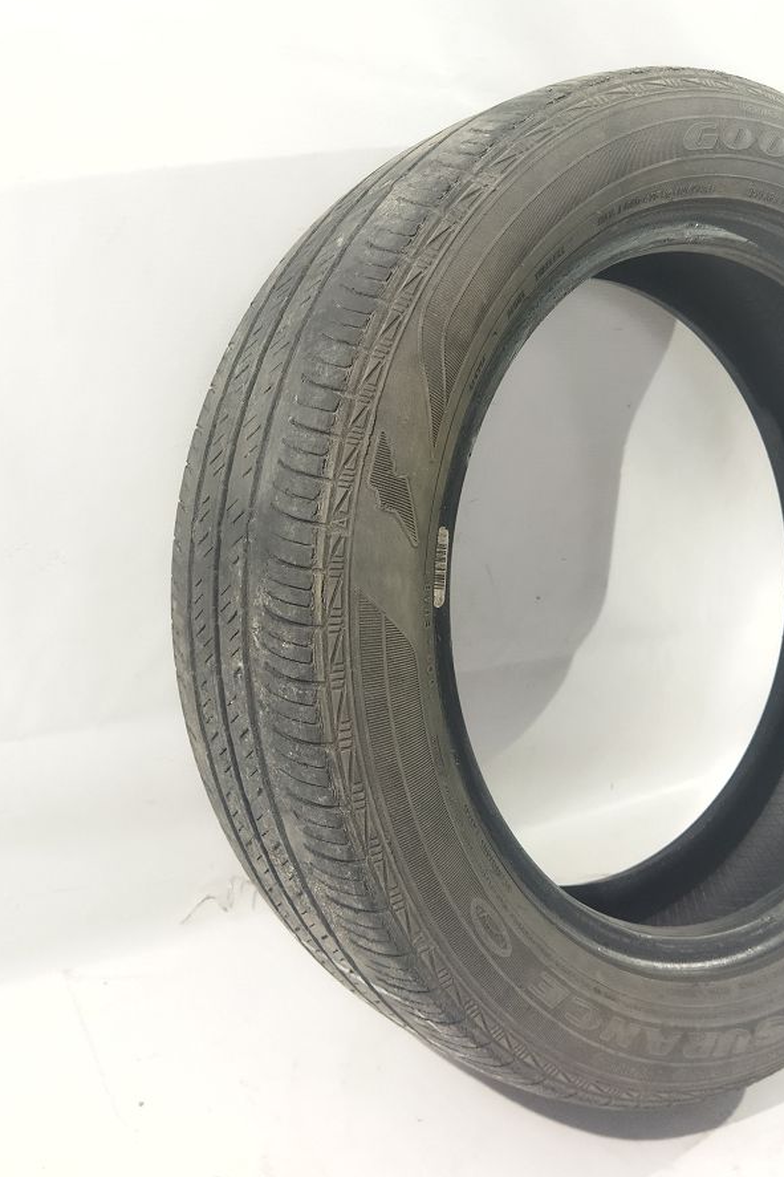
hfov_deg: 35.0
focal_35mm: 38
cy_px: 588
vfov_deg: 50.7
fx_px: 1242
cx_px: 450
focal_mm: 4.71
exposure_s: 1/50
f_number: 1.79
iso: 481
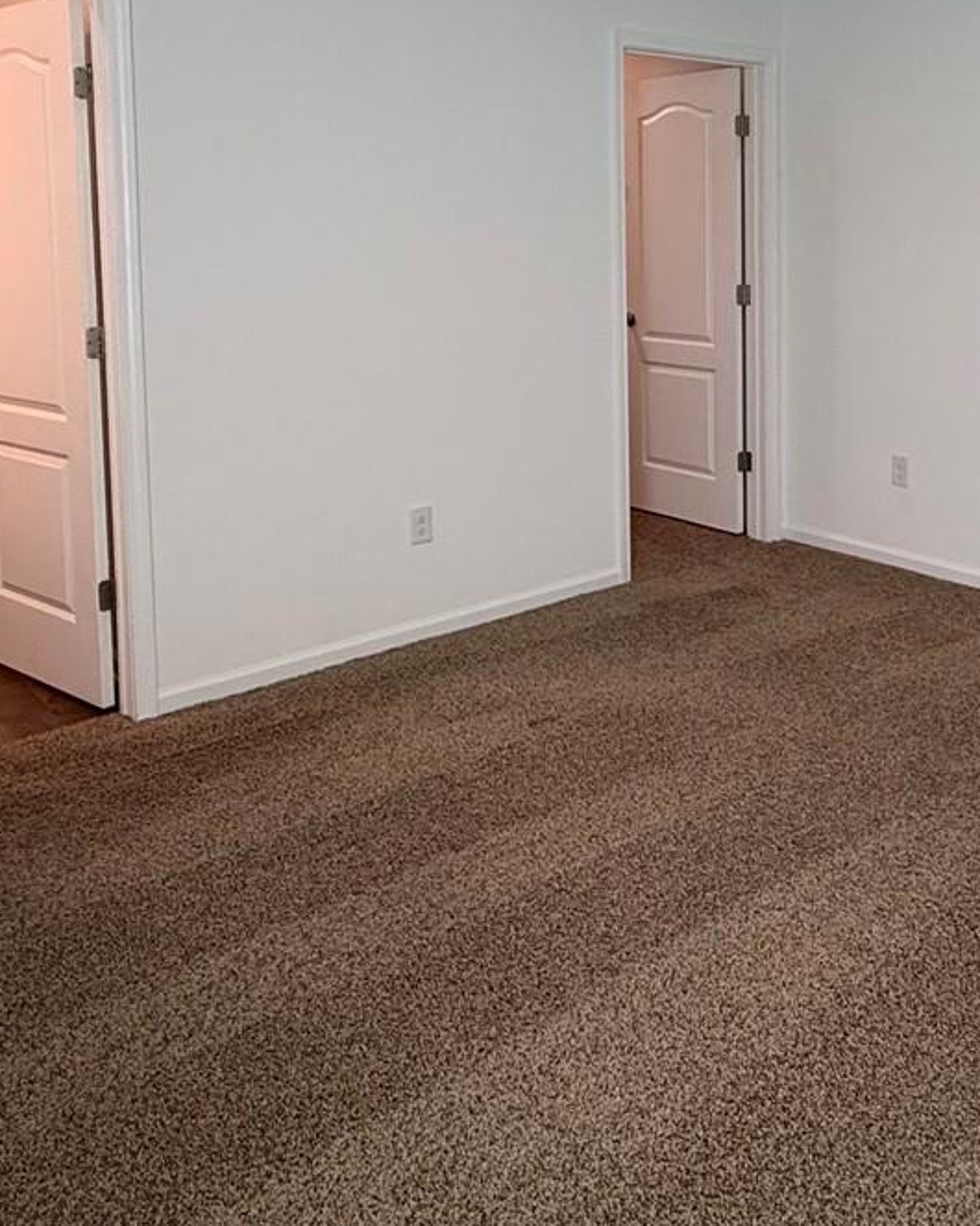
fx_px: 1197
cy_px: 285
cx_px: 712
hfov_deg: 43.4
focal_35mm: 33
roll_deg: +1.4
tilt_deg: -3.7
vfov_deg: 51.6
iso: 200
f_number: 2.2
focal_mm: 2.22
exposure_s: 1/120
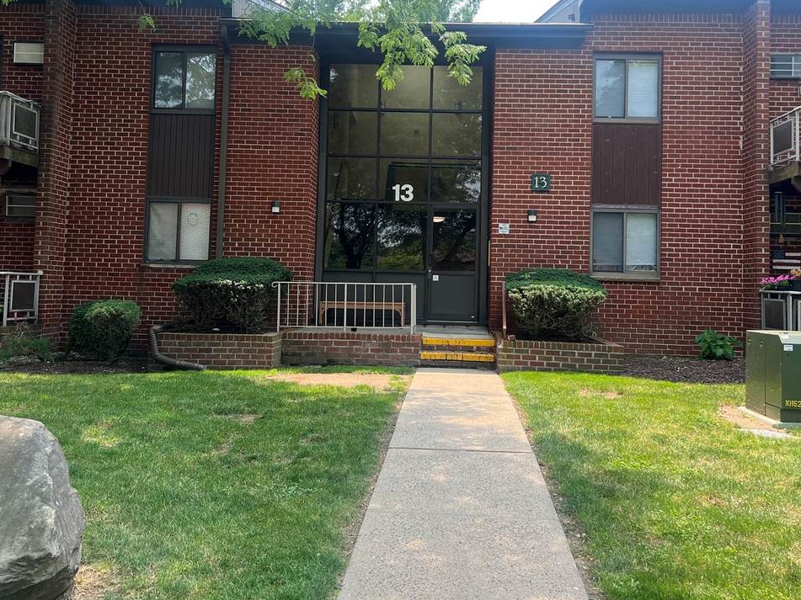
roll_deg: -1.5
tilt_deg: +3.3
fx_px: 810
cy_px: 231
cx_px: 416
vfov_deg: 40.4
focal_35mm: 35
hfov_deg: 52.6
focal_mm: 5.7
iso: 50
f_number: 1.5
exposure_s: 1/775
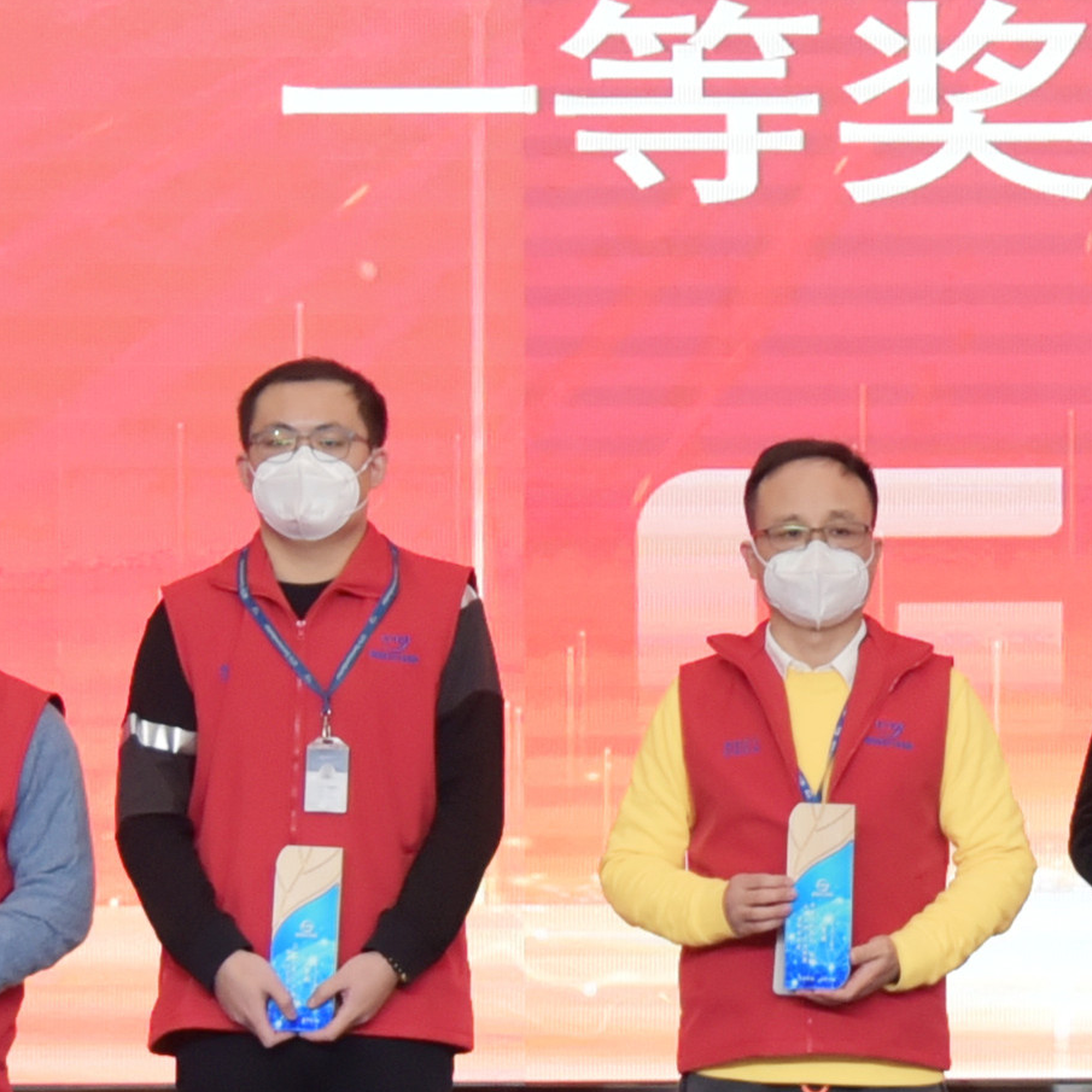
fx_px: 6567
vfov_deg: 9.5
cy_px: 109
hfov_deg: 9.4
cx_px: 1248
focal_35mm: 184
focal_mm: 38
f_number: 4
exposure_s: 1/125
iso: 1000
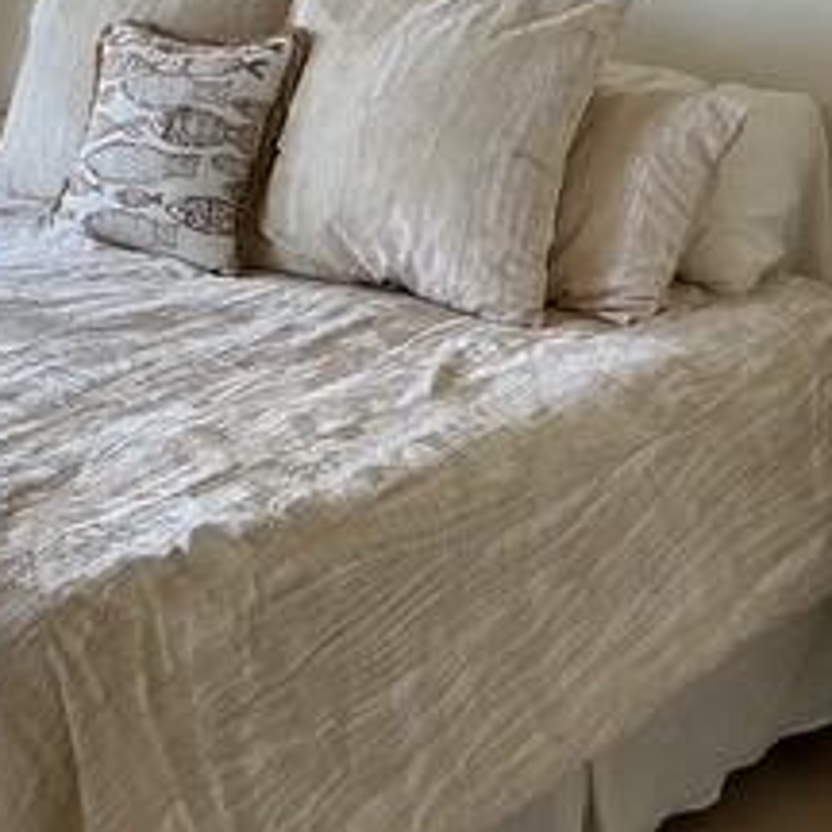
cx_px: 254
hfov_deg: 22.6
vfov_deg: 22.5
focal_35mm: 76
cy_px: 189
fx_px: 2067
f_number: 1.8
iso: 40
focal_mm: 3
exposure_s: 1/60
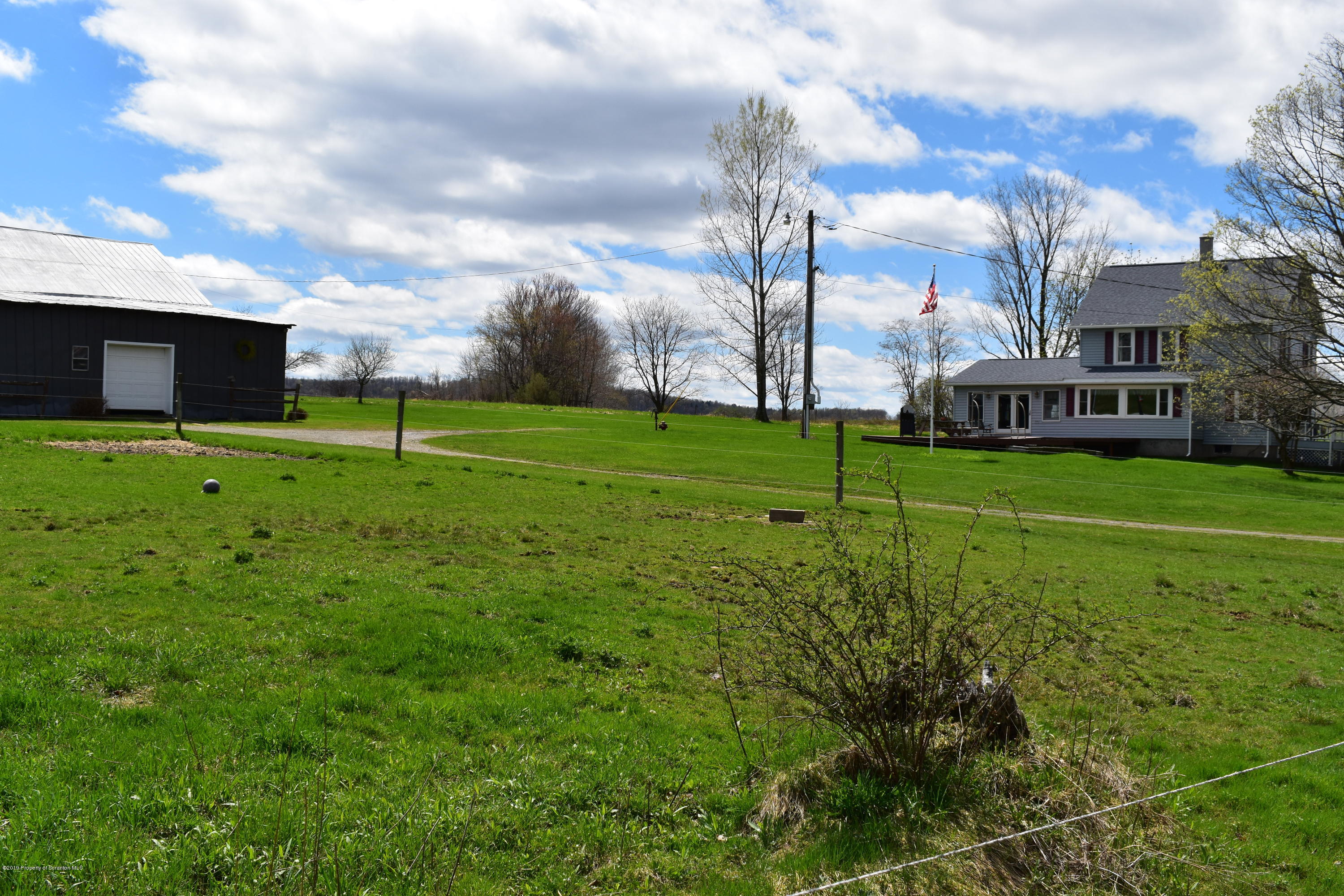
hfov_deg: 51.3
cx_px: 672
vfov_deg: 35.5
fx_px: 1400
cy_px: 448
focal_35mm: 38
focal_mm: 25
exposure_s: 1/500
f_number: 11
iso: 220
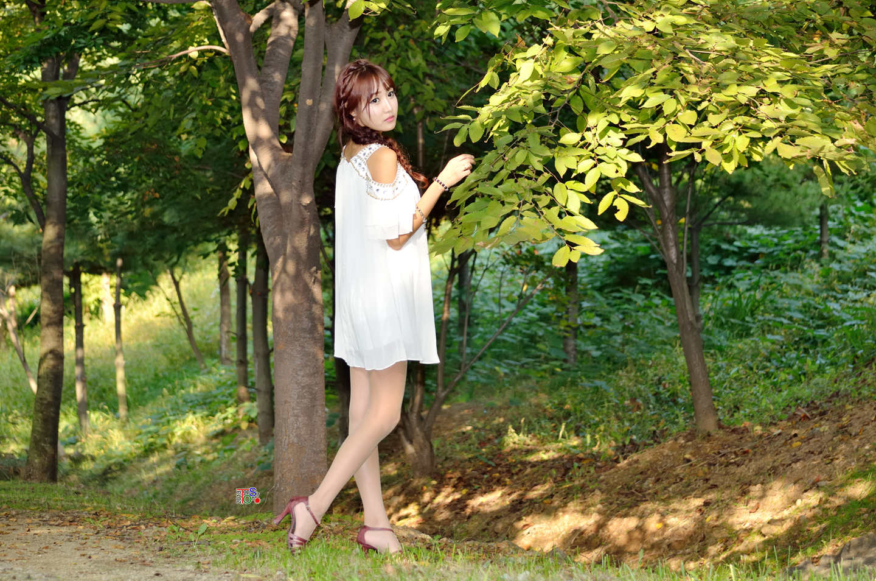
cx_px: 438
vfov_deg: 10.7
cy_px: 290
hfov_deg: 16.1
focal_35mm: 128
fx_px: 3096
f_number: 4.5
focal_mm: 85
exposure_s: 1/160
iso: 200
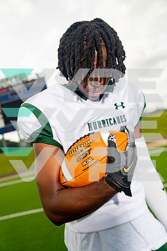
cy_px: 126
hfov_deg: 29.2
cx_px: 84
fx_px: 320
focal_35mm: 46
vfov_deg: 42.7
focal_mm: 46
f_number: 4
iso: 200
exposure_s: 1/250
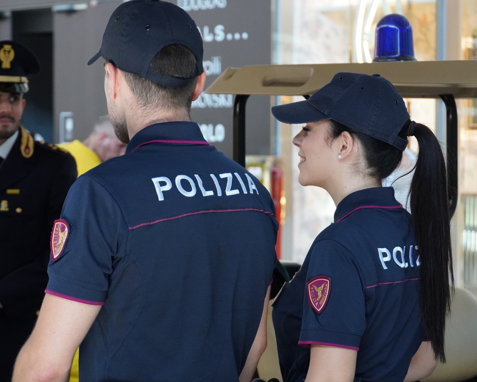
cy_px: 192
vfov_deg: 13.0
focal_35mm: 119
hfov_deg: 16.2
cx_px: 239
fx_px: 1680
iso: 4000
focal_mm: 70
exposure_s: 1/500
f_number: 5.6
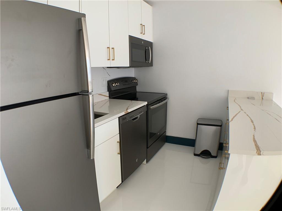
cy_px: 106
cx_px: 141
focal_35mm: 29
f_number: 1.8
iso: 64
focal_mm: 3
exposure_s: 1/120
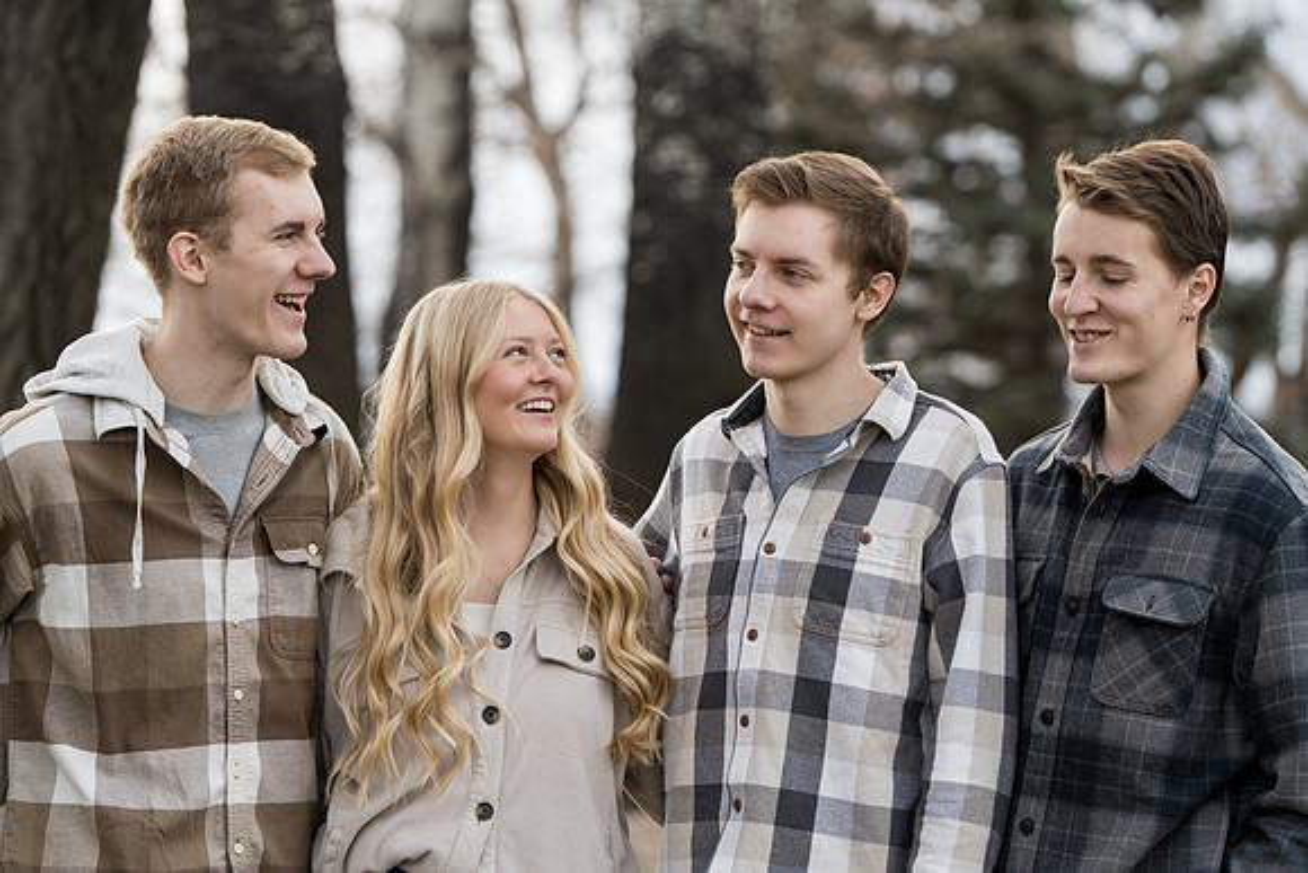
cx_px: 654
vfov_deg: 10.2
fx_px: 4906
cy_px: 436
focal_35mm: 135
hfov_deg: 15.2
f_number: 4
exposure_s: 1/250
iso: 250
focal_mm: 135
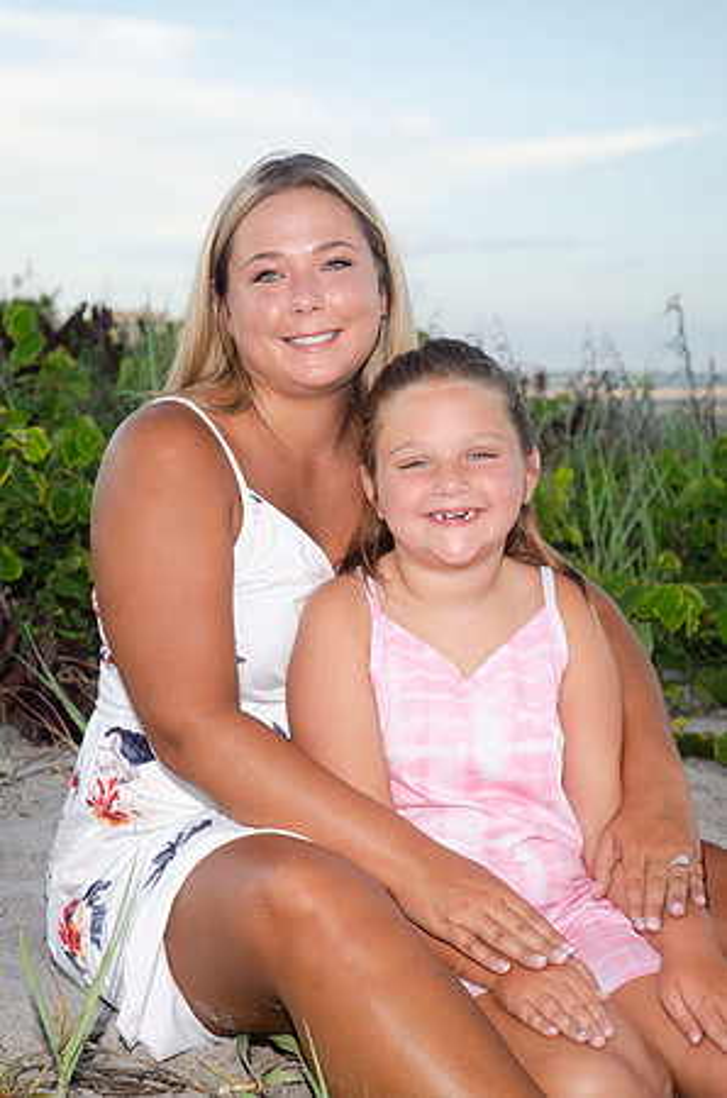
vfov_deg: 26.0
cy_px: 549
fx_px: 2374
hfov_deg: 17.4
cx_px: 364
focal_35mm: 78
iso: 100
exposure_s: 1/250
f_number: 5.6
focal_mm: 52
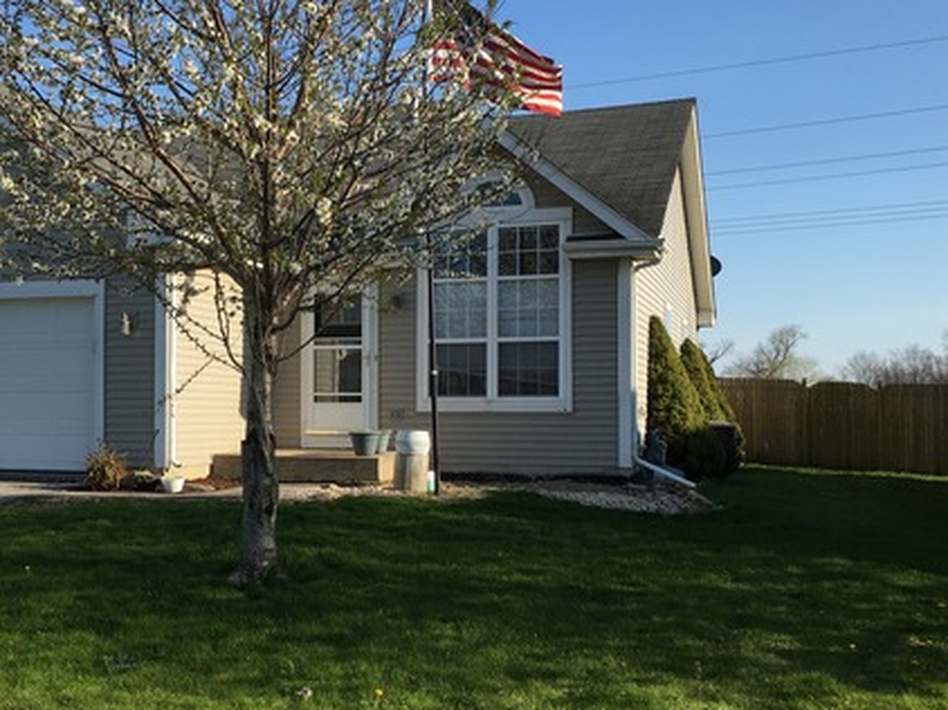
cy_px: 382
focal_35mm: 44
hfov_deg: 42.3
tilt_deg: +1.4
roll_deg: -0.3
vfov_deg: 32.8
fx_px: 1204
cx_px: 299
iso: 25
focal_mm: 4.15
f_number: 2.2
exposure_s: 1/1068
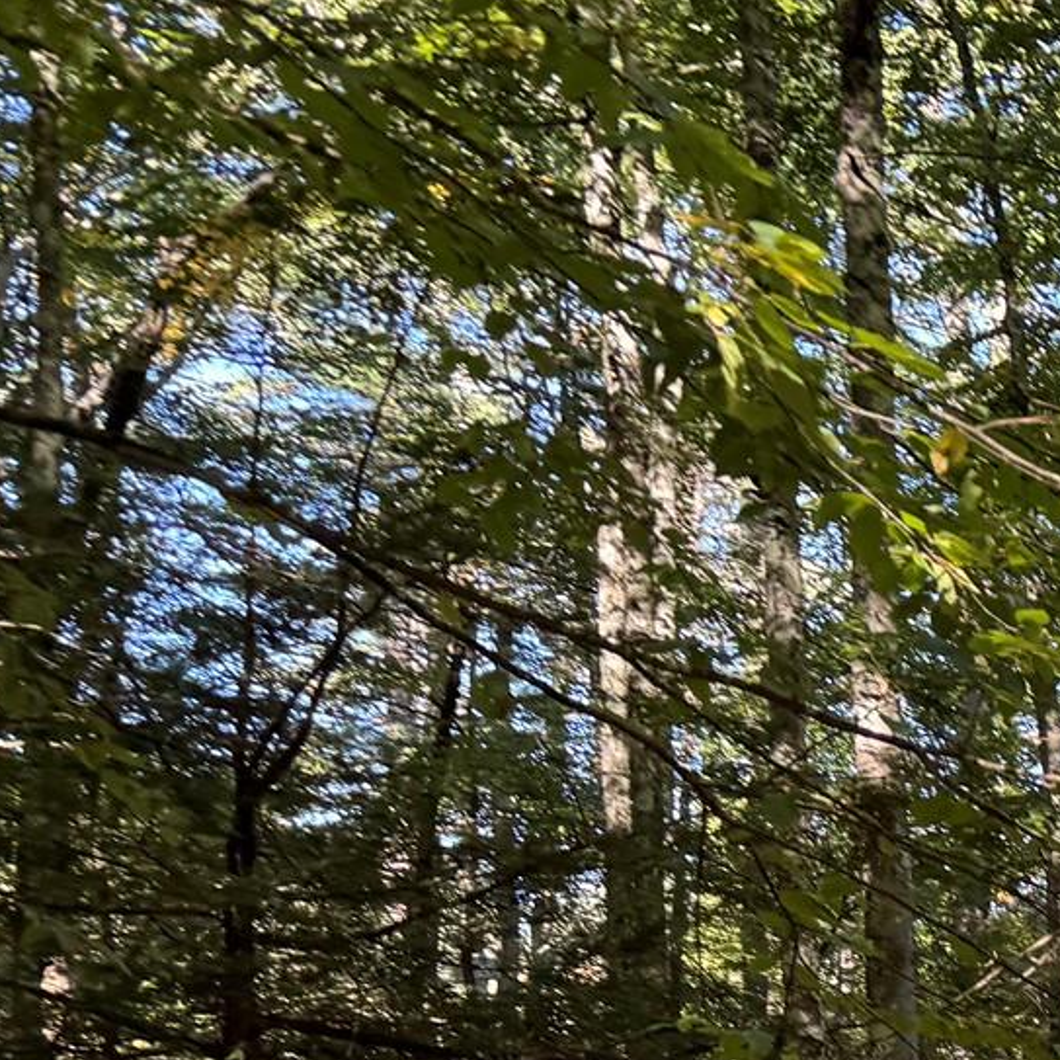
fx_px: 2772
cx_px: 1833
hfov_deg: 17.9
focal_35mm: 80
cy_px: 1154
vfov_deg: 20.7
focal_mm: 6.76
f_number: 1.78
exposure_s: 1/121
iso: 80
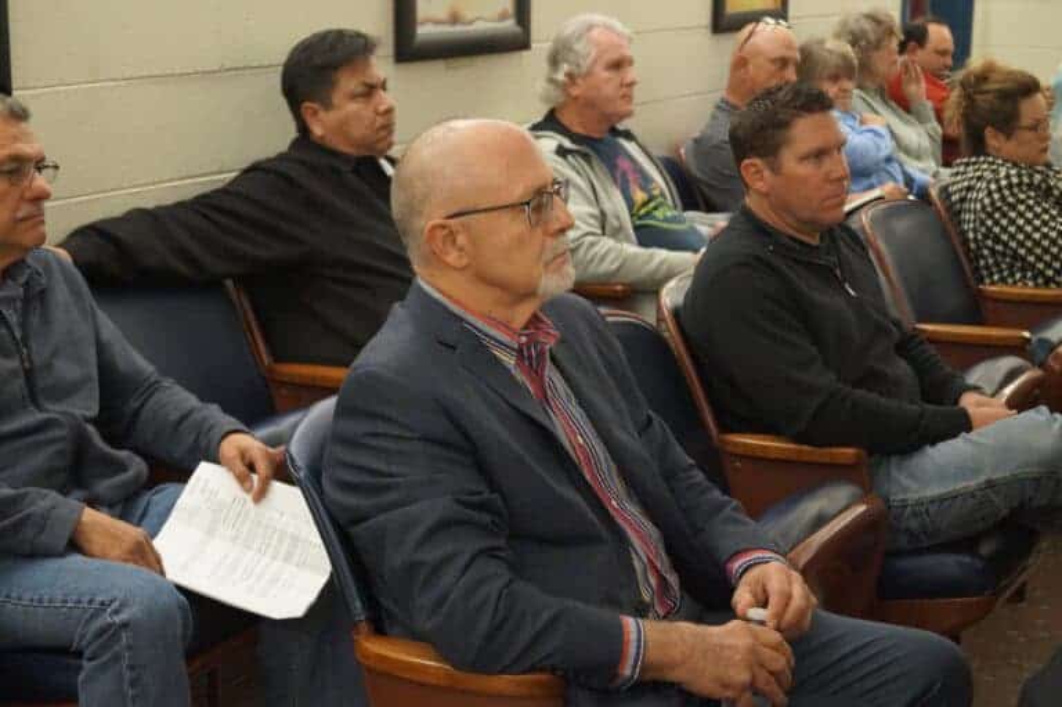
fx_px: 1769
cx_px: 531
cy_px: 354
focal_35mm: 60
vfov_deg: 22.6
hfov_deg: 33.4
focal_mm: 40
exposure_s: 1/100
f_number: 5
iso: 3200
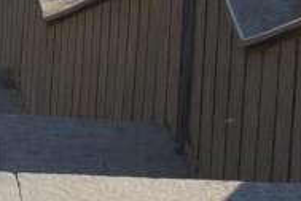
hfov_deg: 4.3
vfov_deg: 2.8
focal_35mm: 477
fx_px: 3988
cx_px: -311
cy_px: -593
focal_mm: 40
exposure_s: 1/200
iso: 200
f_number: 7.1
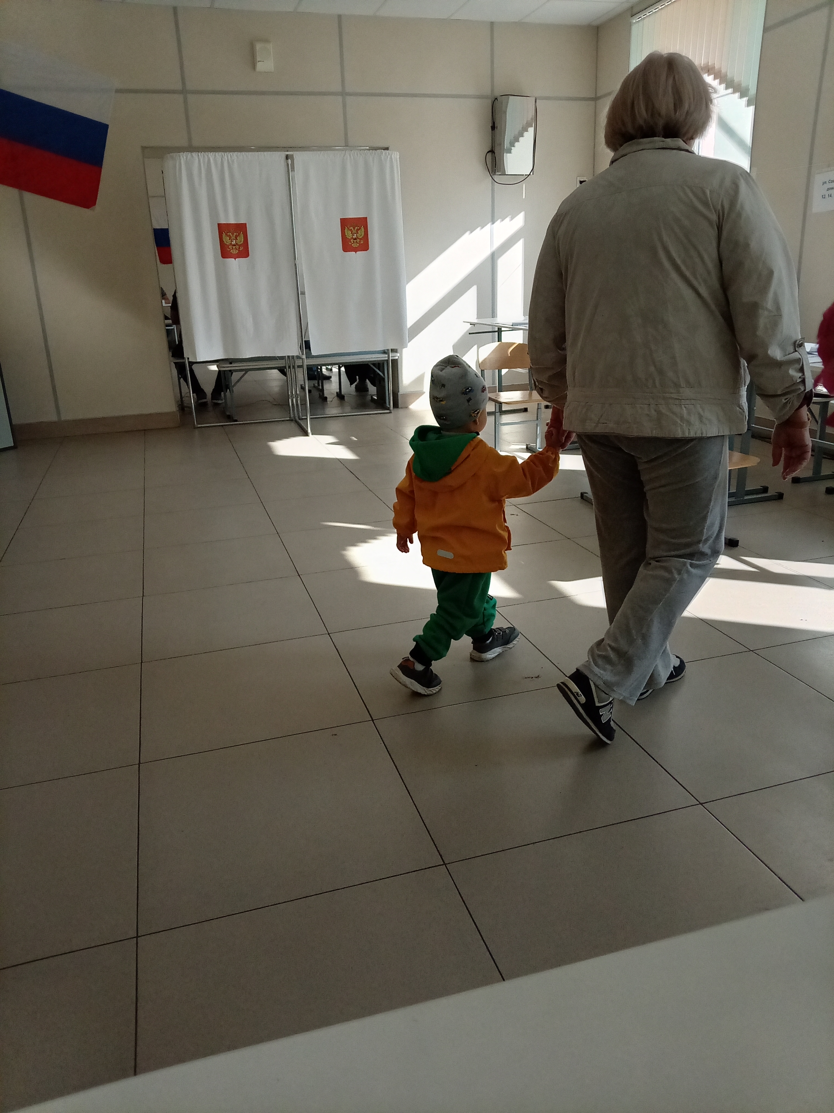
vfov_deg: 69.4
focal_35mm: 25
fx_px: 804
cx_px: 417
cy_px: 556
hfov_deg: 54.8
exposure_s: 1/900
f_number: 1.8
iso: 447
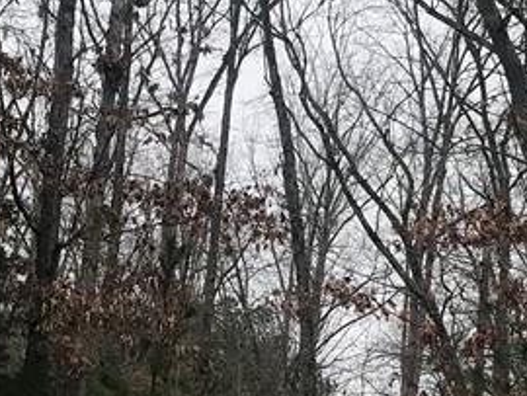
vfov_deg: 13.8
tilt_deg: +8.3
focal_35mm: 106
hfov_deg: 18.5
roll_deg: -4.6
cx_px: 195
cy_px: 365
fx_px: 1615
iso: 20
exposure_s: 1/772
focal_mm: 3.99
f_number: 1.8
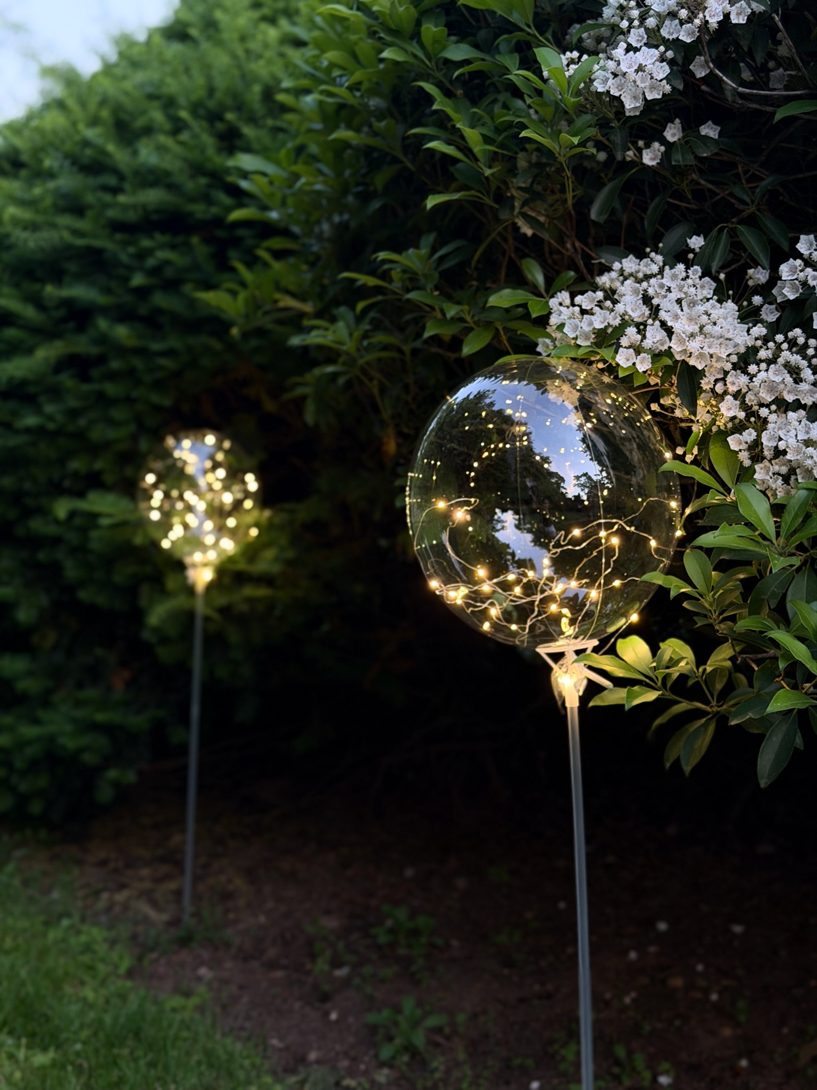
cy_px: 545
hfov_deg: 30.3
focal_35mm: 48
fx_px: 1511
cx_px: 408
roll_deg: -0.4
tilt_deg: -2.7
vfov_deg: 39.7
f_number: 1.78
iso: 320
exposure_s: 1/40
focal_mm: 6.76
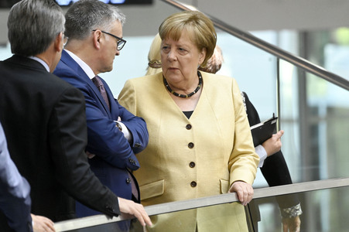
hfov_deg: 6.4
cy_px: 116
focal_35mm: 320
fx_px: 3100
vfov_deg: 4.3
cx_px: 174
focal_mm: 320
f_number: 5.6
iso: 12800
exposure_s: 1/320
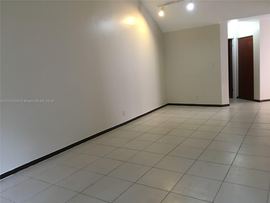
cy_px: 102
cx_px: 135
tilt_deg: -7.4
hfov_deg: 61.7
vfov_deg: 48.2
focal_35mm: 29
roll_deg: +4.6
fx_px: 226
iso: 64
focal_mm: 4.15
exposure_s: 1/15
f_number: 2.2
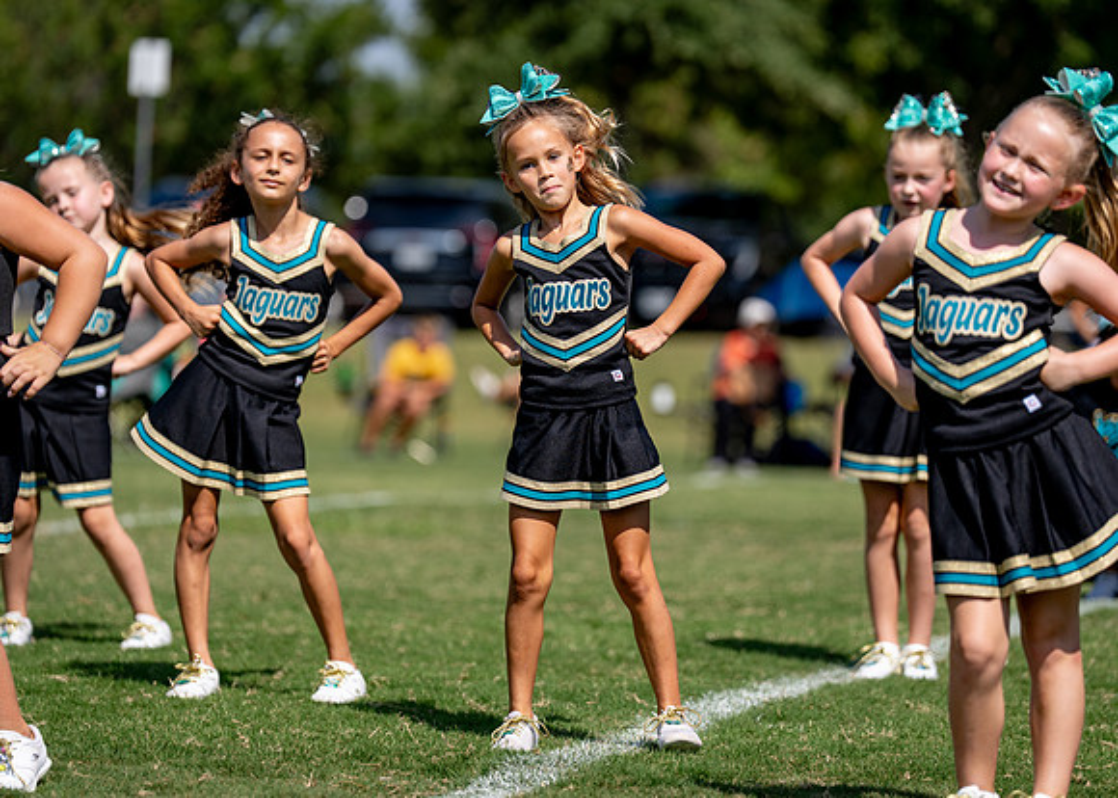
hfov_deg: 11.3
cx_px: 561
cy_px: 372
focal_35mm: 178
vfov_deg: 8.1
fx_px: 5654
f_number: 2.8
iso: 100
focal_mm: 155
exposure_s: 1/3200
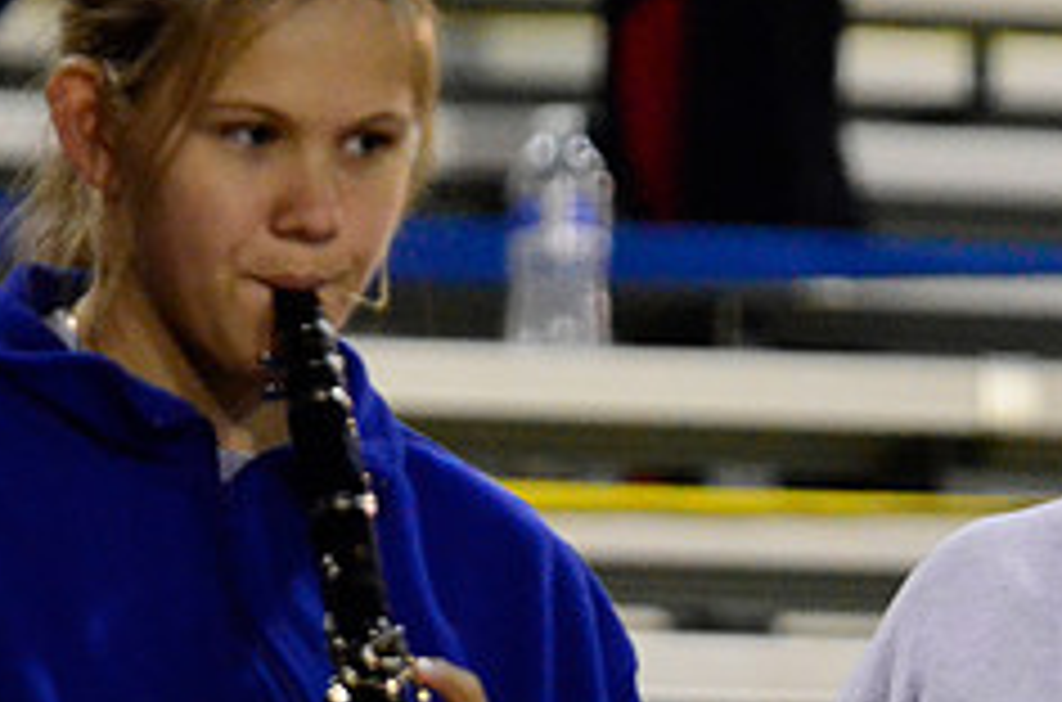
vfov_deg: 2.2
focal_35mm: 608
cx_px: 1053
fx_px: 17895
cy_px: 616
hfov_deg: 3.4
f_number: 2.8
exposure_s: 1/250
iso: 6400
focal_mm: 165
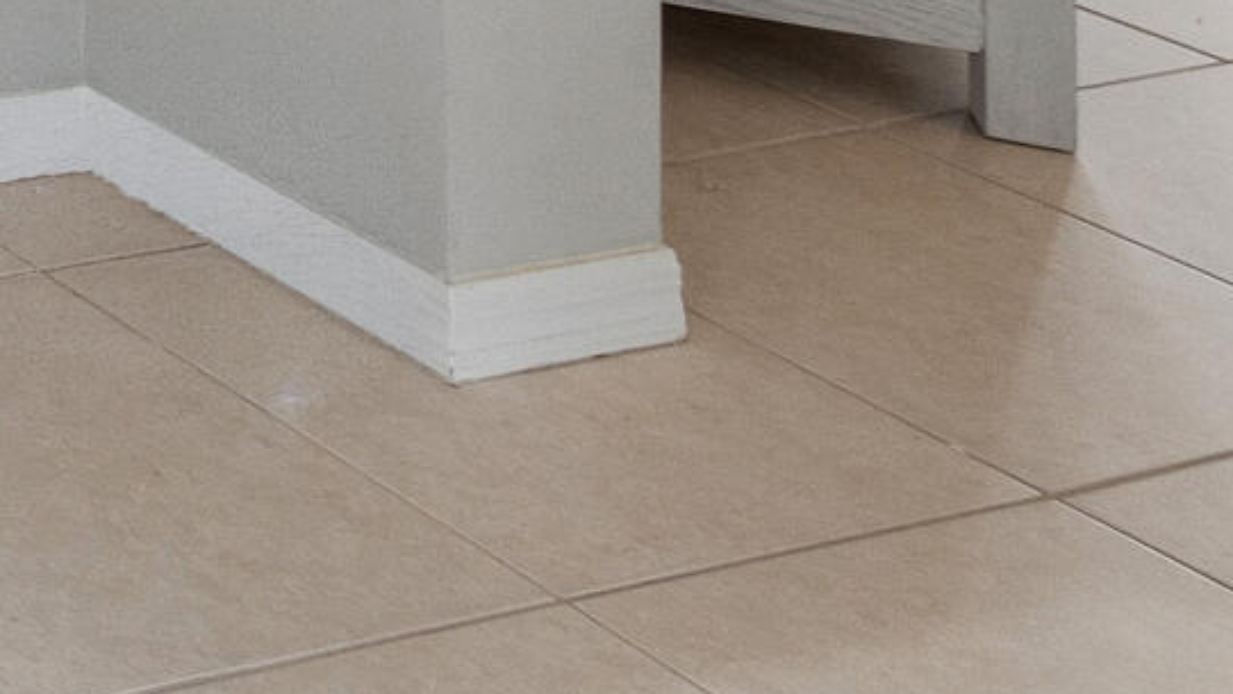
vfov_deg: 10.4
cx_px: -1429
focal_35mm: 87
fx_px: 2845
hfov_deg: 16.4
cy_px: -1336
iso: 320
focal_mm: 10
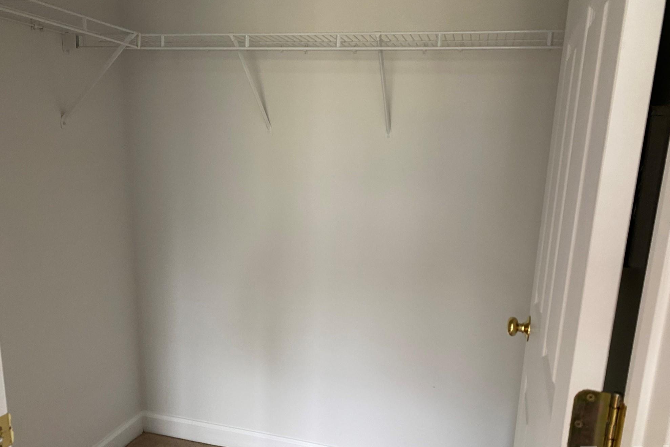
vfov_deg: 46.3
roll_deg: -2.2
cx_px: 341
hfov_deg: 65.5
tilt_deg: -12.3
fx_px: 521
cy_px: 252
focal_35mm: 28
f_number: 1.8
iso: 125
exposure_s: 1/60
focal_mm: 4.25
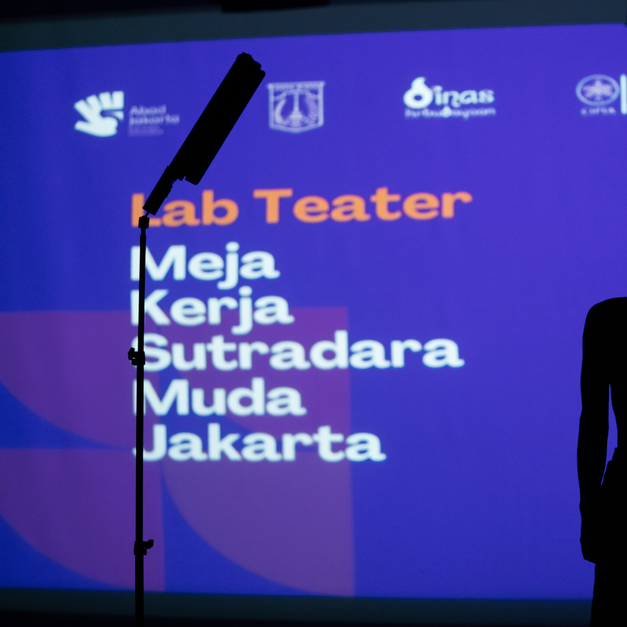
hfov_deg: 19.2
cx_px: 460
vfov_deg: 19.3
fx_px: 1844
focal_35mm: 90
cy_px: 314
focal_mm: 70
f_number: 2.8
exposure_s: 1/40
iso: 1600
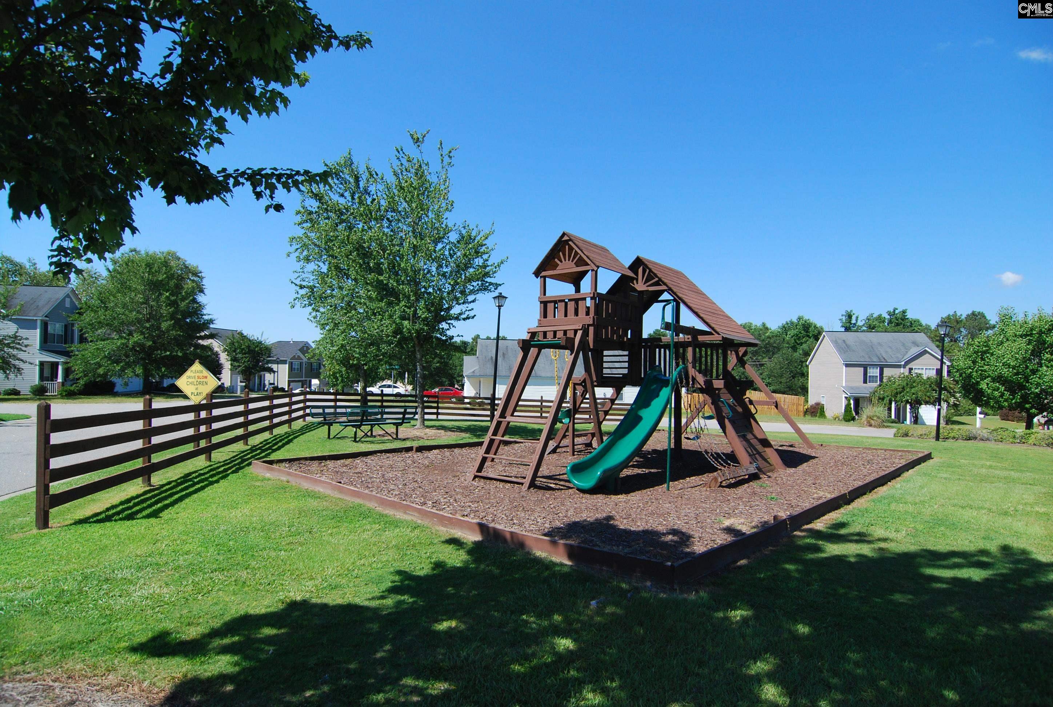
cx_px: 526
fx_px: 528
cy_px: 354
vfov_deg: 67.6
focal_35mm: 18
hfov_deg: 89.9
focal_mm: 12
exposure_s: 1/1600
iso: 400
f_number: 5
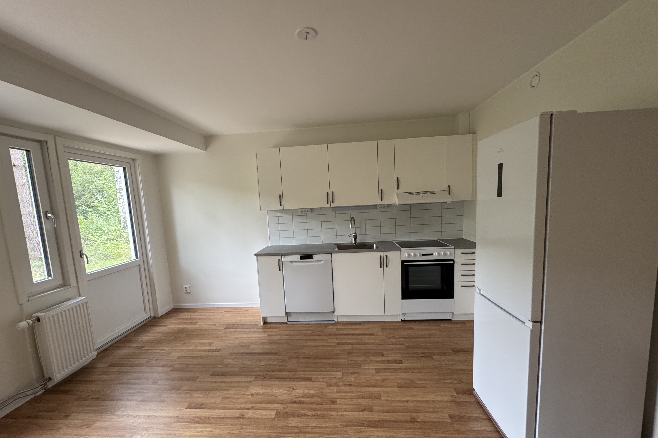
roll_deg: +3.0
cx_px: 323
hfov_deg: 100.4
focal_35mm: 15
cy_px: 233
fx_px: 274
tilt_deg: -6.3
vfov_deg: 77.2
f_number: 2.2
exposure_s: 1/99
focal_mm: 2.22
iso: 250
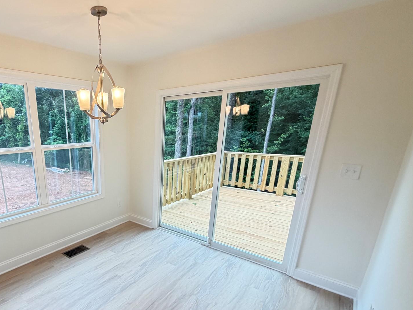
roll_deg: -1.0
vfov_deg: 64.8
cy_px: 197
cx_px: 121
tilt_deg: -17.6
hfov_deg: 77.7
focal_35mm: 20
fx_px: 239
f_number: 2.2
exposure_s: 1/60
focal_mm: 2.22
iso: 200
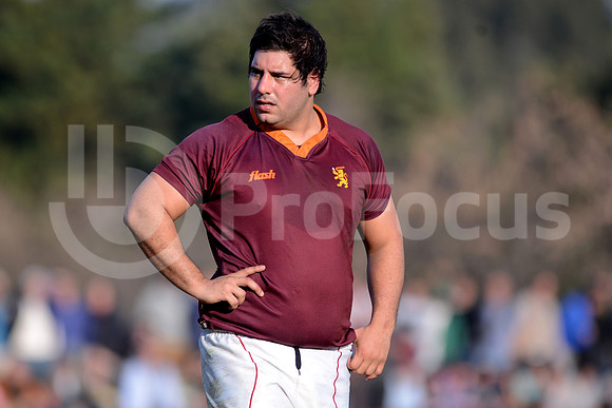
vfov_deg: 3.3
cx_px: 306
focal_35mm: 420
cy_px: 204
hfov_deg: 4.9
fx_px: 7141
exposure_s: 1/1600
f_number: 4
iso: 400
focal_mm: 420
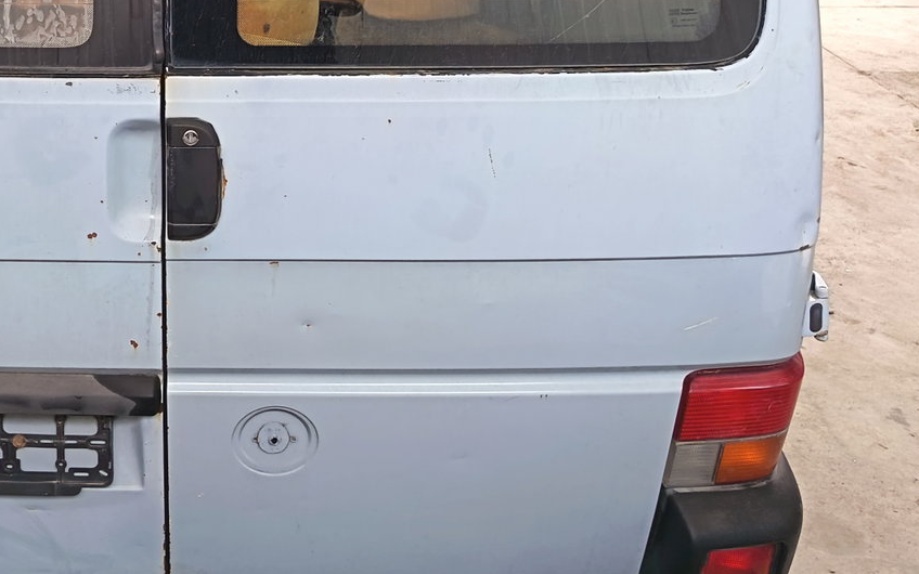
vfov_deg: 26.4
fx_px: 1202
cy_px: 126
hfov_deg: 40.0
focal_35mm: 48
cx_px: 169
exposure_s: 1/120
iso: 495
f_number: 1.75
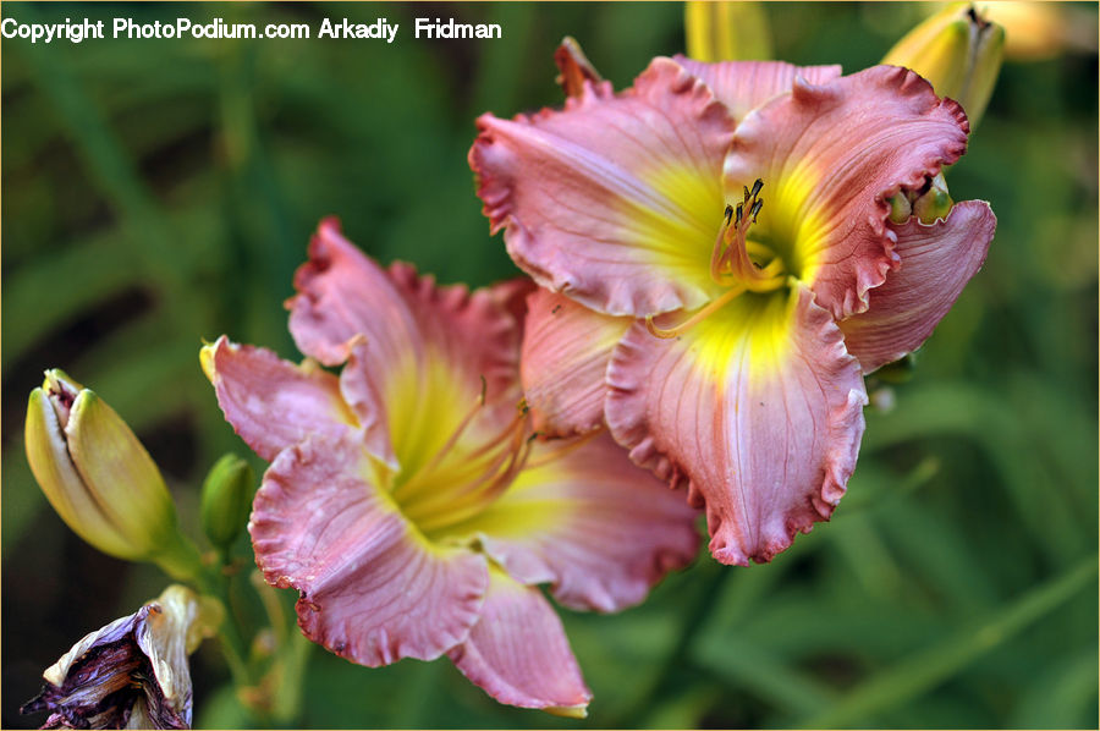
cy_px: 366
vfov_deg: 10.7
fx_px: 3892
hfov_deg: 16.1
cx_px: 550
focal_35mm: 128
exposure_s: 1/500
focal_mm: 85
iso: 200
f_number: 2.8
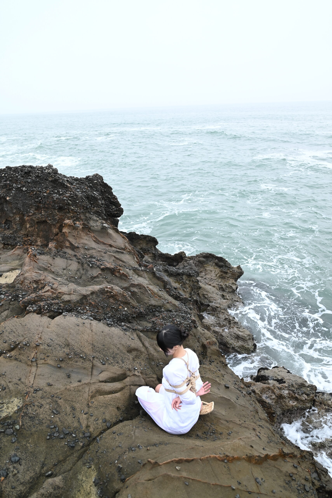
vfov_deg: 73.7
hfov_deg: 53.2
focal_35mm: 24
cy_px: 249
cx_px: 166
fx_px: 332
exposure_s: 1/250
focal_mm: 24
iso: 400
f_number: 2.8
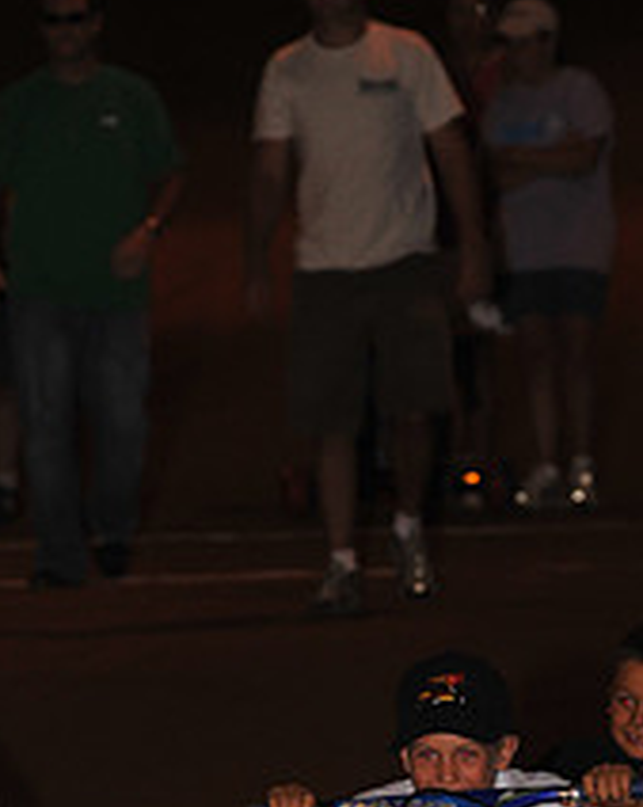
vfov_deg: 3.8
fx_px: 12253
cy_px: 830
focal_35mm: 514
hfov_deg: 3.0
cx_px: 510
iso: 800
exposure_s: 1/250
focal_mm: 200
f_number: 6.3
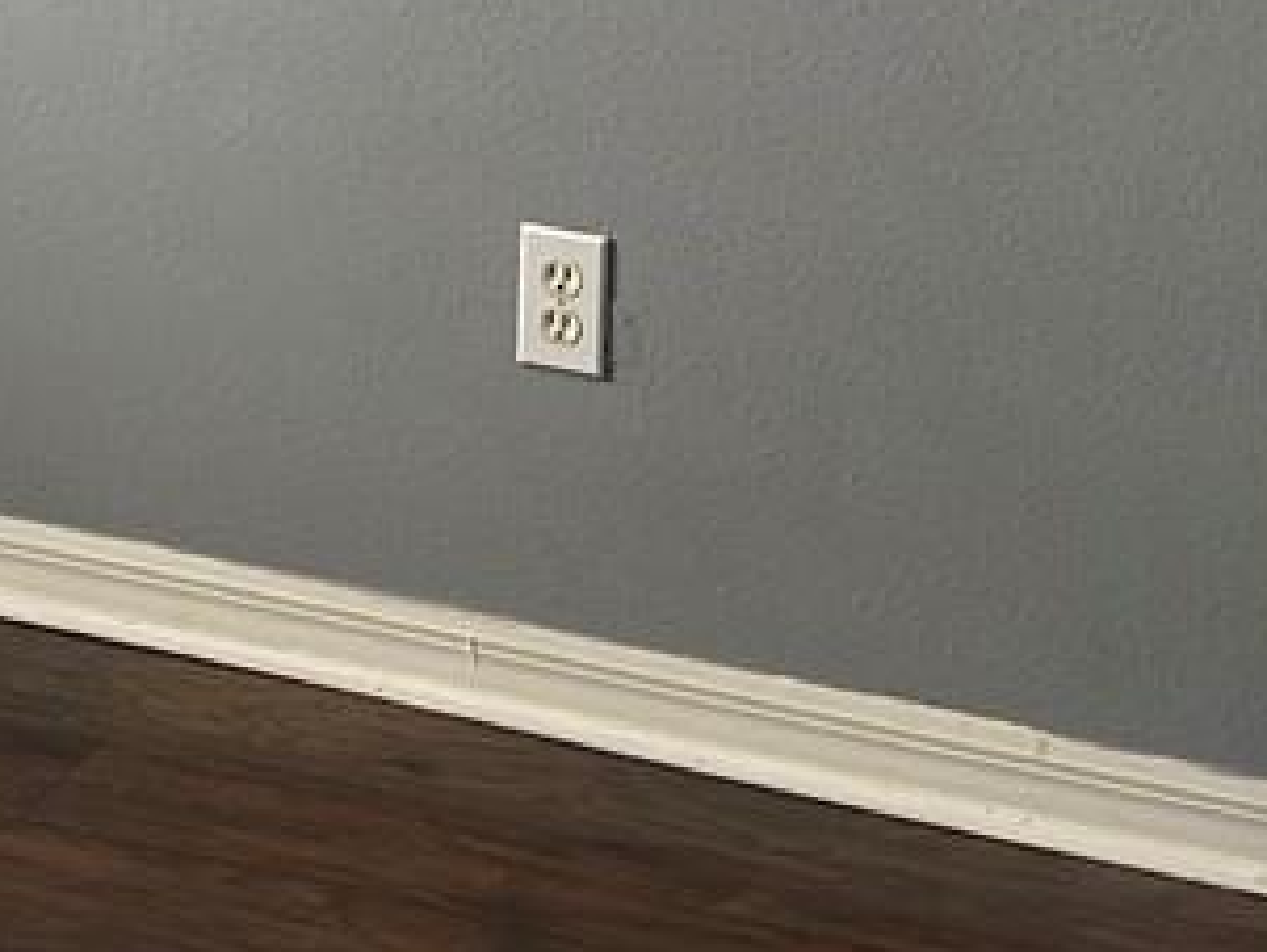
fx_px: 4652
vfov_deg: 11.2
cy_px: -554
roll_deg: -0.3
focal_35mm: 127
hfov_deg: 14.9
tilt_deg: -8.1
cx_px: -357
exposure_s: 1/120
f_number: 1.78
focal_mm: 6.86
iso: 125
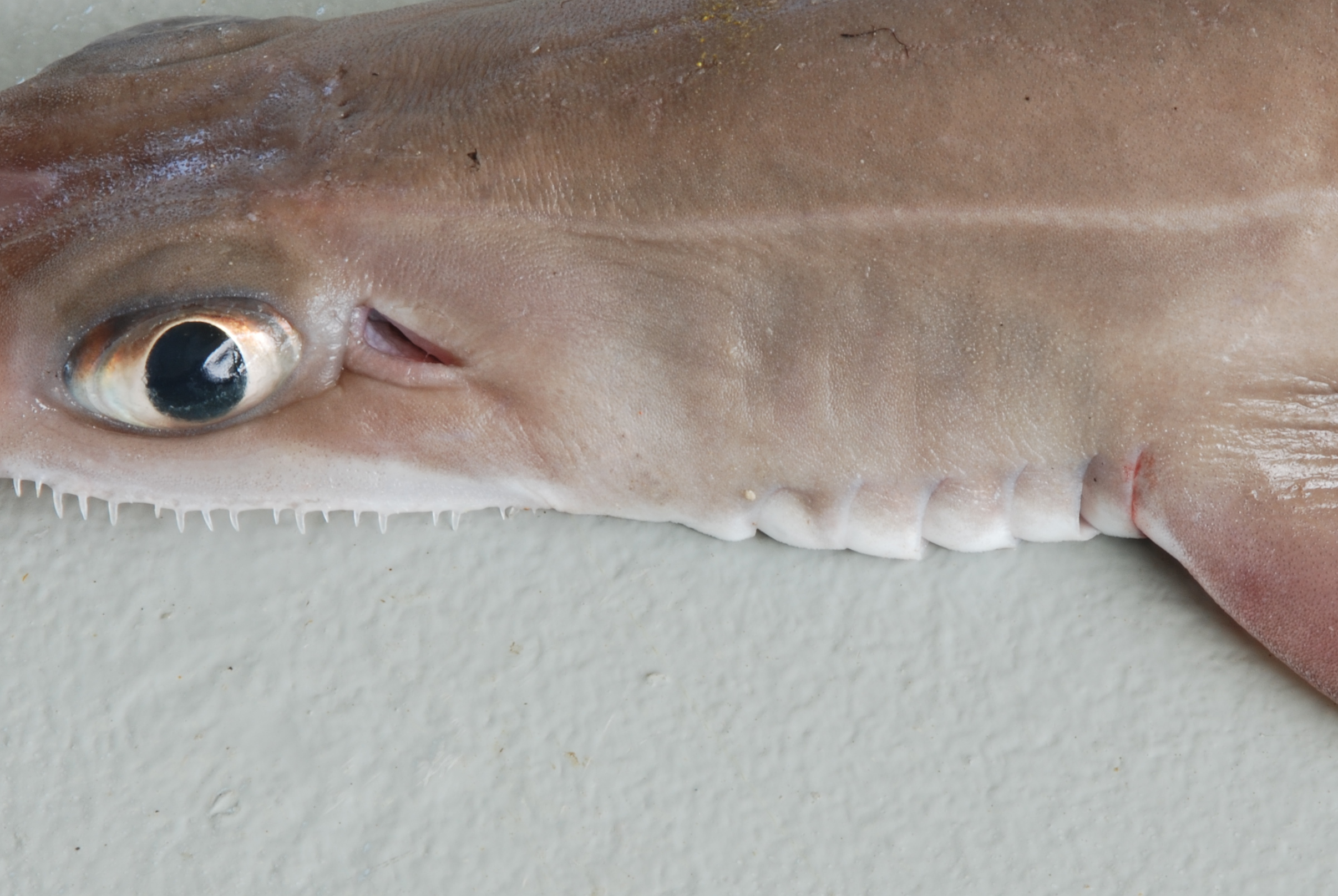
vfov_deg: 5.5
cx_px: 648
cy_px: 506
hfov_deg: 8.1
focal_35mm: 253
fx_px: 9408
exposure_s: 1/3
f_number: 20
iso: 100
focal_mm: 105
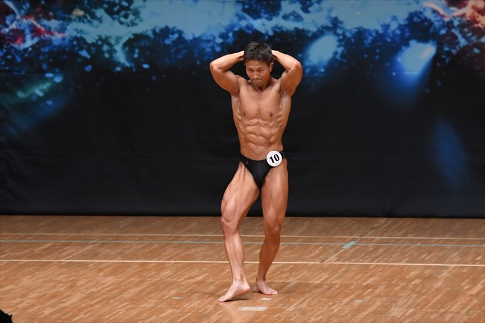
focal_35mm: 270
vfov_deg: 5.1
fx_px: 3636
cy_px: 162
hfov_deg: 7.6
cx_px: 242
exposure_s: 1/400
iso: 5000
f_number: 5.6
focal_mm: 180
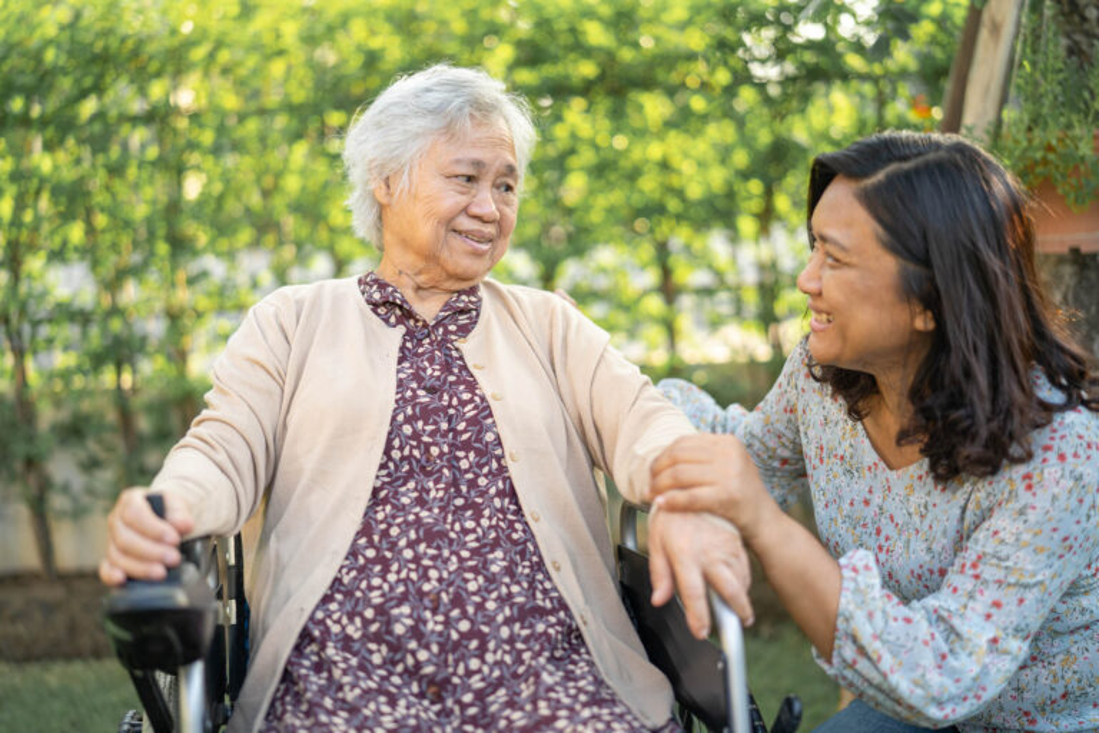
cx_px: 550
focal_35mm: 50
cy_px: 366
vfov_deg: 27.0
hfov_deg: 39.6
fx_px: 1526
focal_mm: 50
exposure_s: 1/640
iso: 125
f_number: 1.4
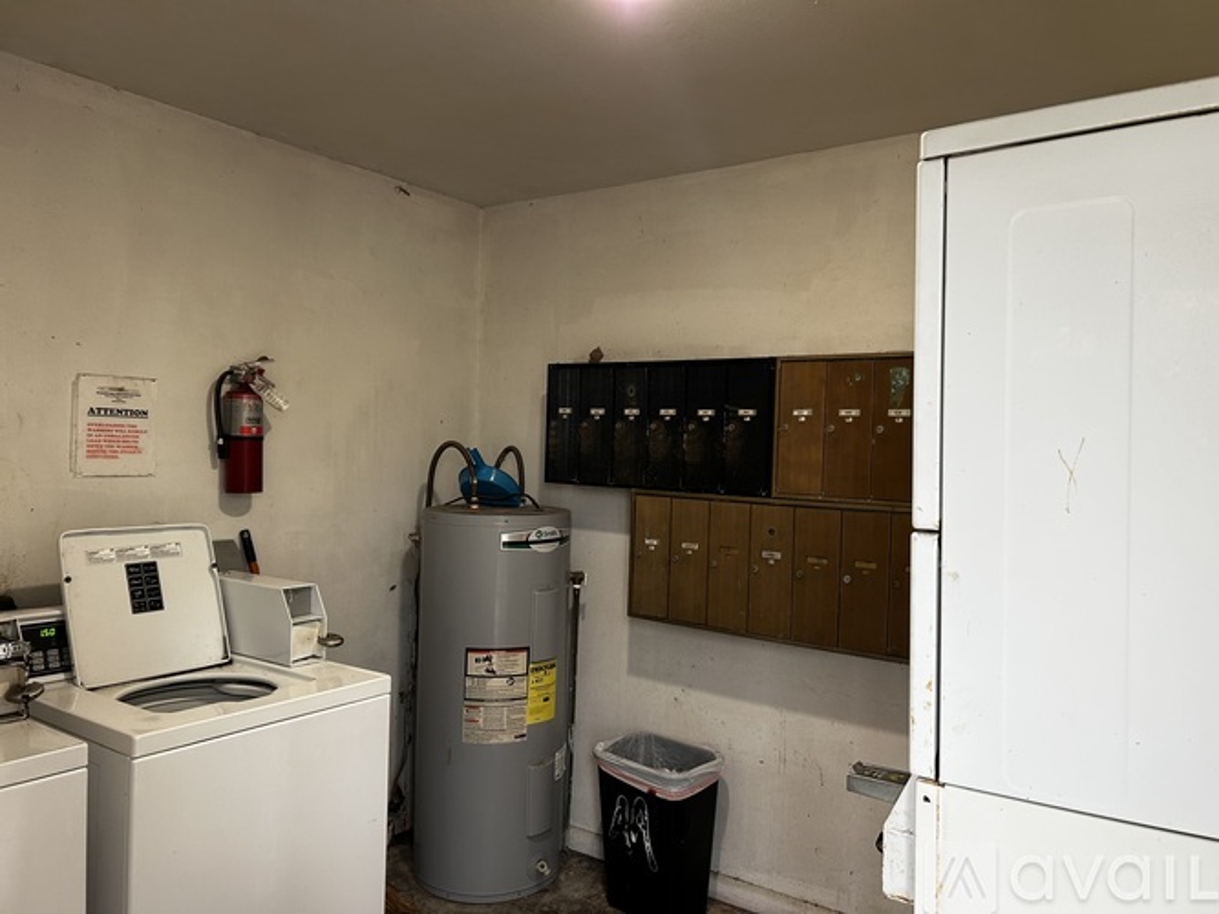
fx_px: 915
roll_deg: -1.2
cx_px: 610
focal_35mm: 26
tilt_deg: -0.2
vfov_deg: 53.0
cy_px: 457
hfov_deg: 67.3
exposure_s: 1/60
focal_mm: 5.7
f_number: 1.5
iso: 100
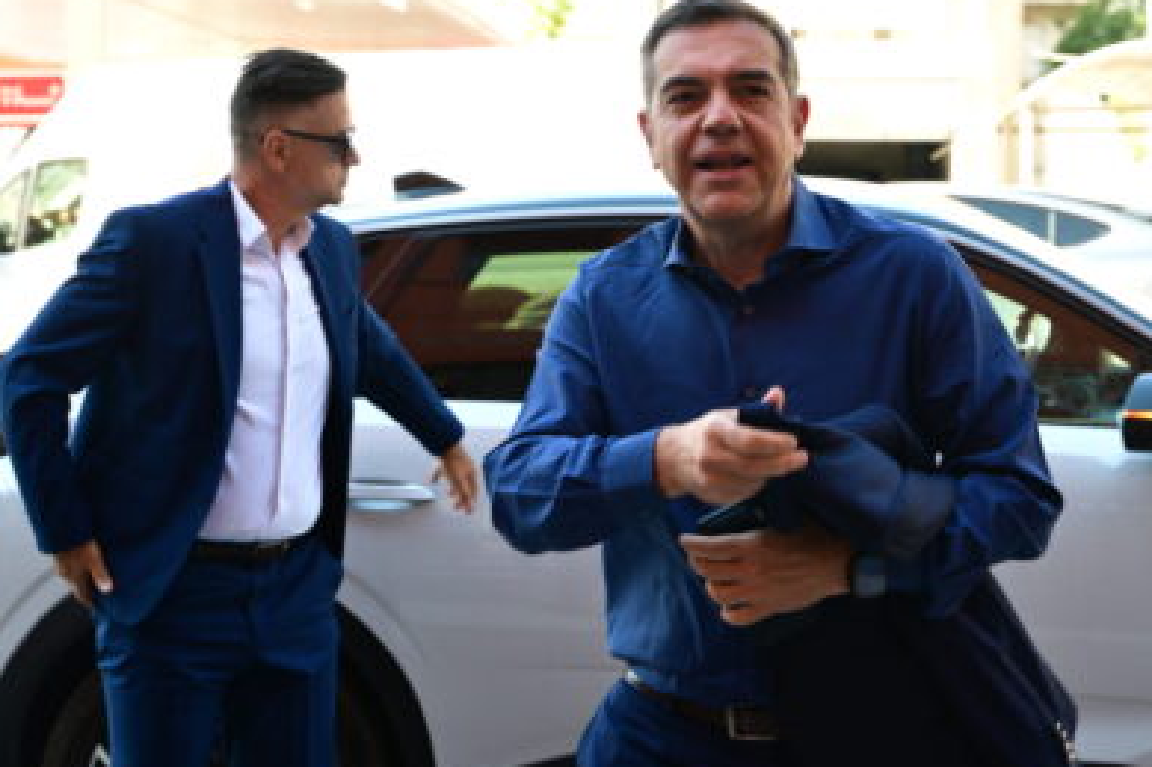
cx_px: 797
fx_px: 2399
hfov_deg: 26.8
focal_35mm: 75
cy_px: 302
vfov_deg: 18.1
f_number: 5.6
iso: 640
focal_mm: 54
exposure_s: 1/250
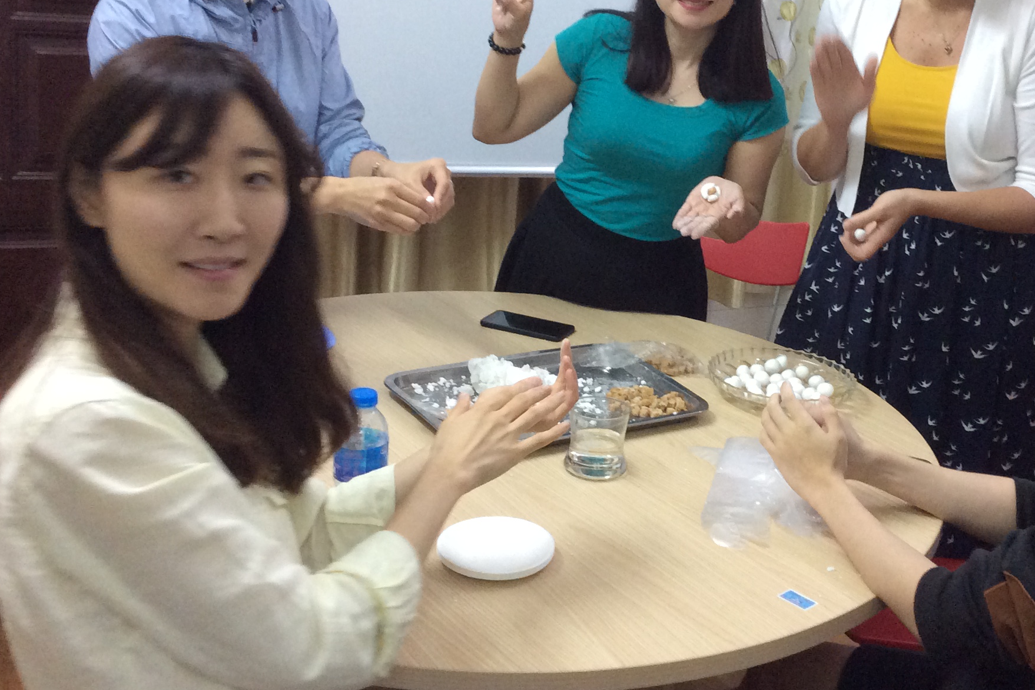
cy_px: 225
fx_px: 1409
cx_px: 651
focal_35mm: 49
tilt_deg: -17.9
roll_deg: -2.6
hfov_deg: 40.1
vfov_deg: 27.3
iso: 160
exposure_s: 1/25
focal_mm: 3.3
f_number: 2.4
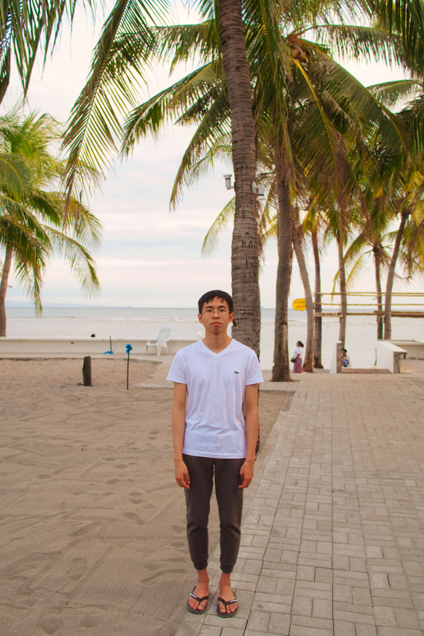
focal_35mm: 36
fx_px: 636
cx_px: 212
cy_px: 318
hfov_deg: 36.9
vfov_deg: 53.1
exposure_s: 1/60
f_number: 3.2
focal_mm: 24
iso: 200
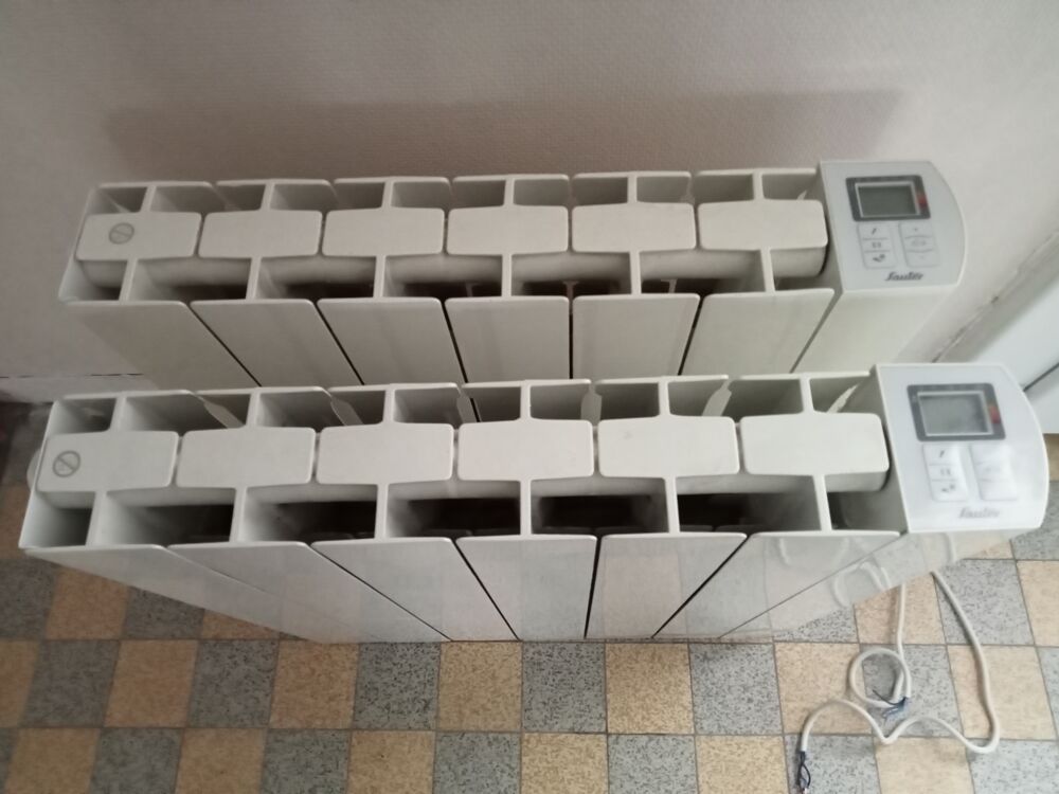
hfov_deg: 63.4
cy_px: 397
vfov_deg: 49.7
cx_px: 530
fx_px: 857
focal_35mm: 28
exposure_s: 1/25
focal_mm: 3.46
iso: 1951
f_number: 2.2
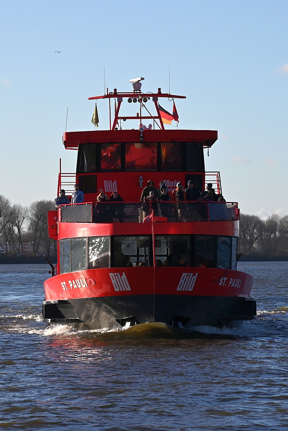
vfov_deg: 17.0
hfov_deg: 11.4
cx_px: 144
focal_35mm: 120
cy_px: 216
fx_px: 1436
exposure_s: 1/400
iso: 100
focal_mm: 120
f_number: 7.1
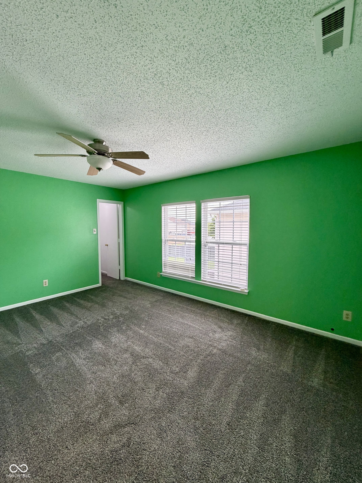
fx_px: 195
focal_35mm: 14
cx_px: 181
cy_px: 242
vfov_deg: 102.1
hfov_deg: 85.7
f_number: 2.2
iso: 200
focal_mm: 2.22
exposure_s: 1/60
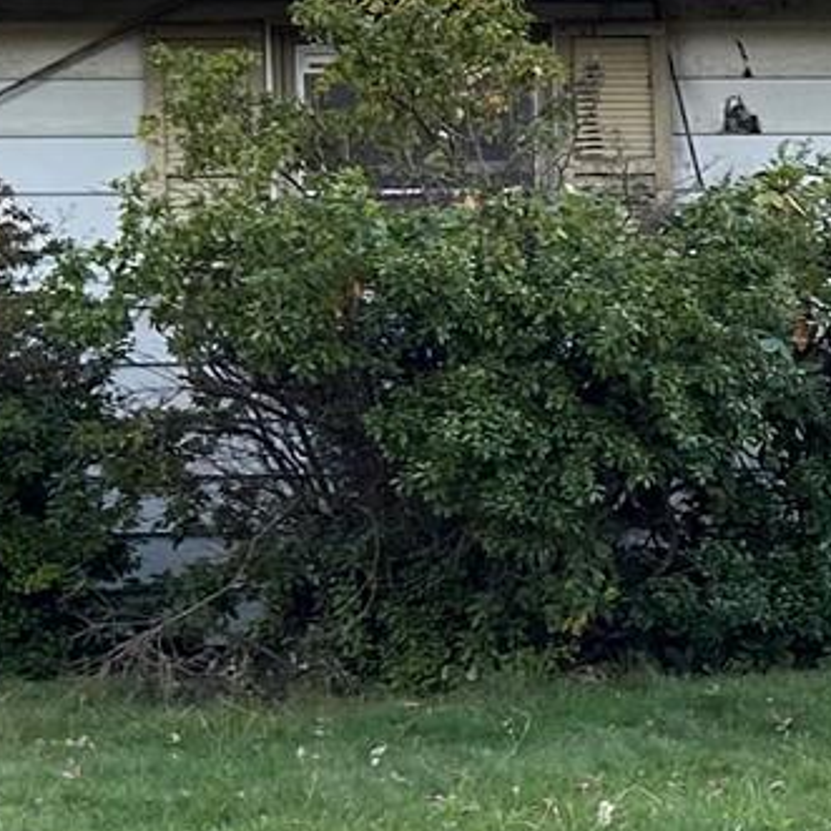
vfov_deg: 12.3
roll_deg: +1.0
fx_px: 3857
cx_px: 1730
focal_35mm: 142
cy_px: 377
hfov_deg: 11.0
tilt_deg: -1.1
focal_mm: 5.7
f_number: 1.5
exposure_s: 1/197
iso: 40
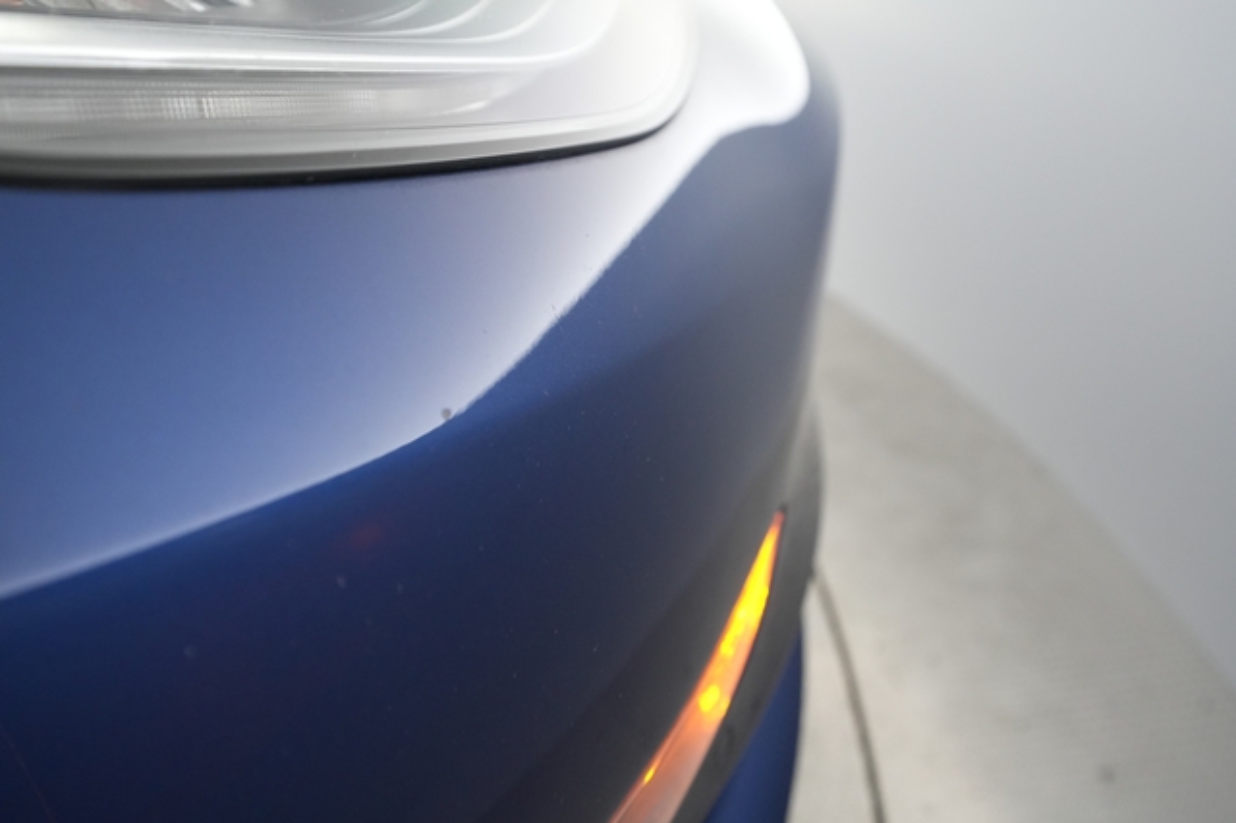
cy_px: 412
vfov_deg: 46.4
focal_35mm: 28
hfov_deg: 65.5
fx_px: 961
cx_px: 618
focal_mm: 28
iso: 3200
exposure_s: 1/100
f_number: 4.5
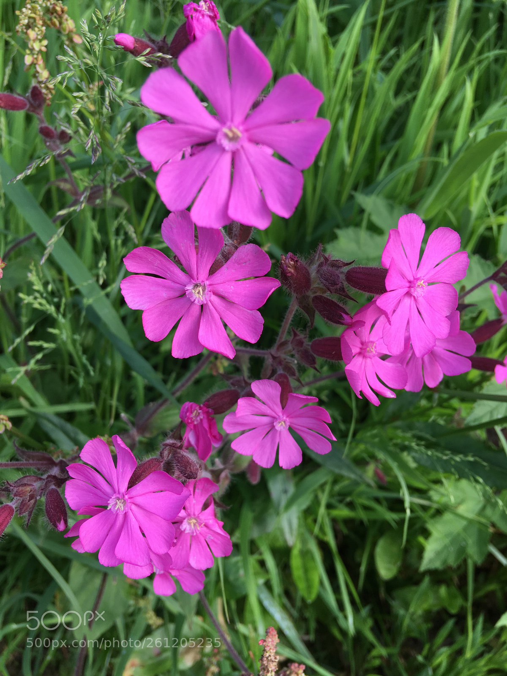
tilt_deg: -28.6
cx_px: 254
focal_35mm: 29
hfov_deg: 48.2
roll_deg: -2.2
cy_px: 338
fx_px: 566
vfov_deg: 61.7
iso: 25
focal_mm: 4.15
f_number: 2.2
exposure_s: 1/265
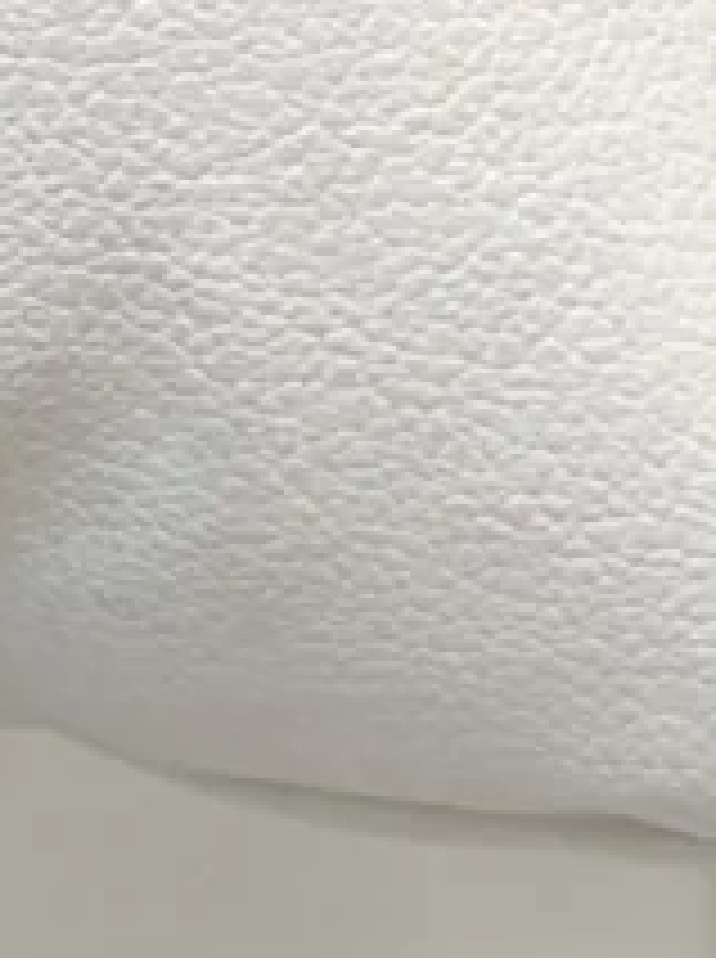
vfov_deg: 7.9
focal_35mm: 241
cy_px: -888
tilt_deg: -74.8
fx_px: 6667
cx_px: -761
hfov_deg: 6.0
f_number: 1.78
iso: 80
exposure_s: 1/786
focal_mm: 6.76
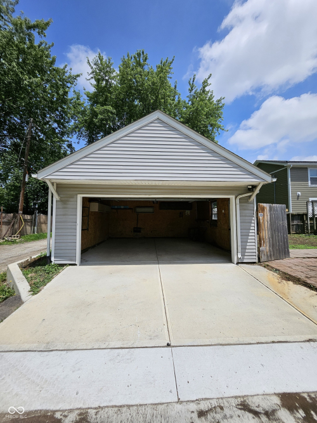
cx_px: 158
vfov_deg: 106.2
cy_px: 212
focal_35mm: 13
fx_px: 159
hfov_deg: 89.9
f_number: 2.2
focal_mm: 1.74
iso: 32
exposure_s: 1/2604
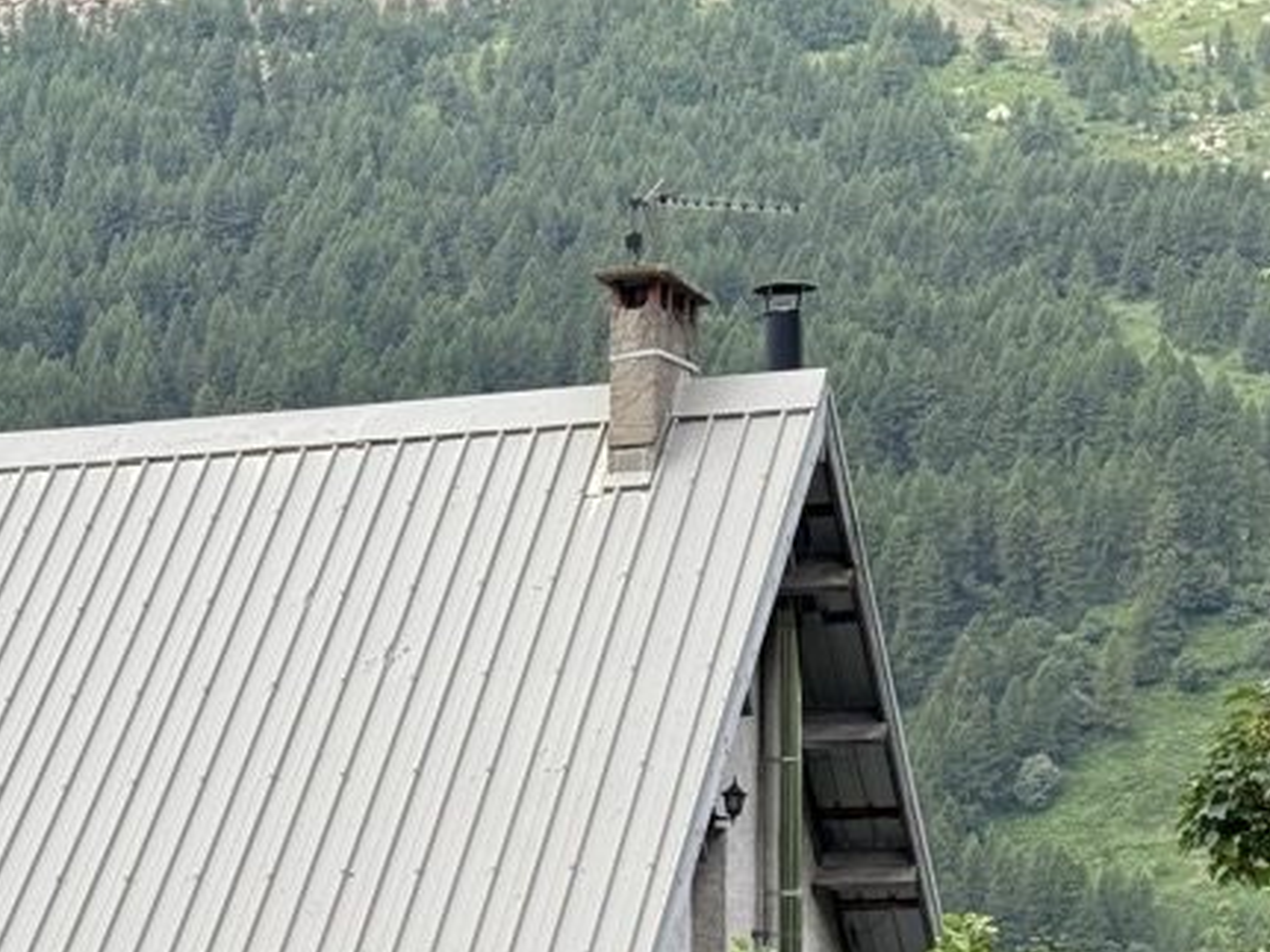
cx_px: -141
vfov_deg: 12.8
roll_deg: +1.2
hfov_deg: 16.7
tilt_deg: +1.1
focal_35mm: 114
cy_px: 1008
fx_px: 4181
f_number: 1.78
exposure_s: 1/747
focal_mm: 6.76
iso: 64
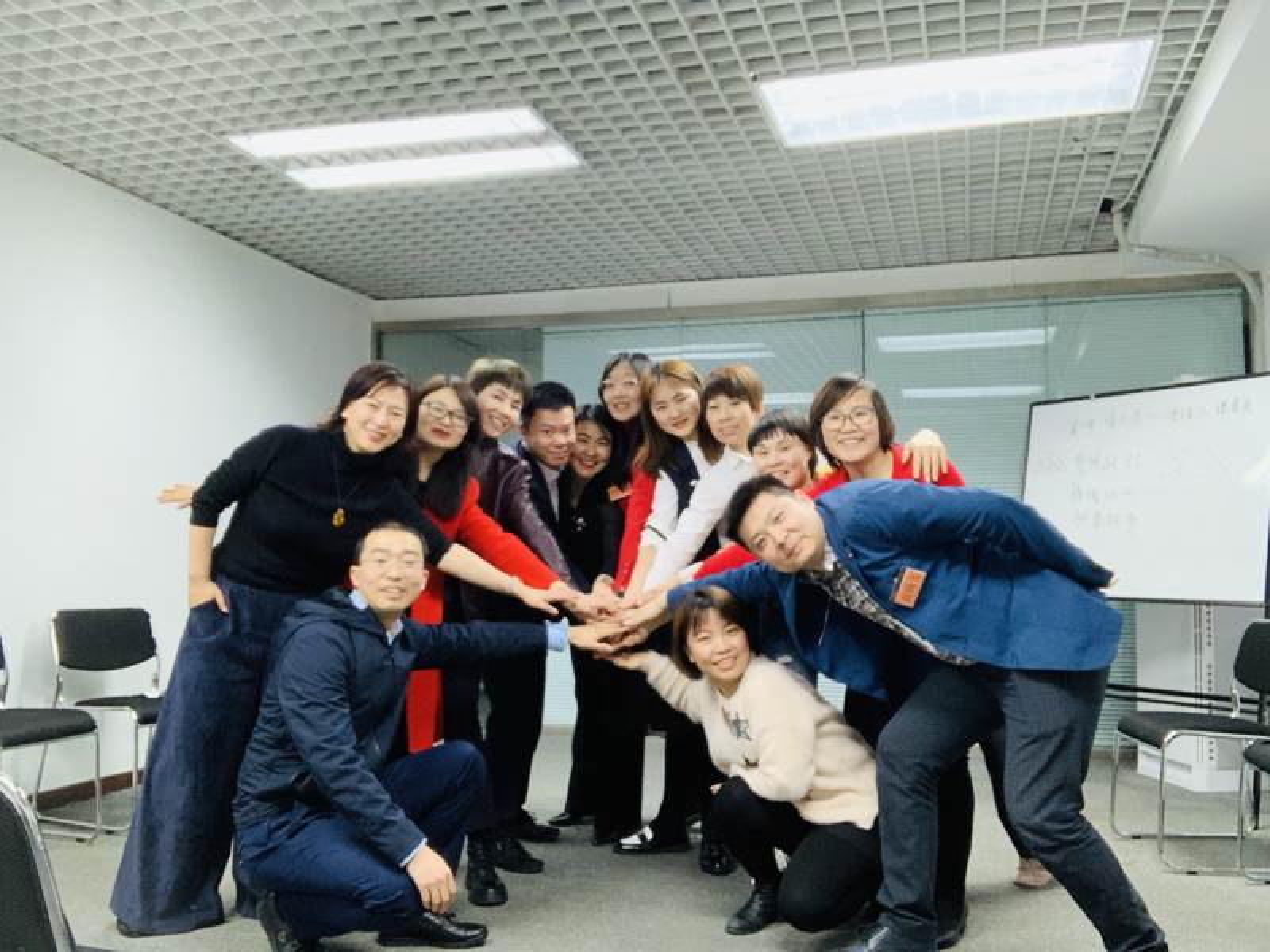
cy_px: 476
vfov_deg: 44.2
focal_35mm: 32
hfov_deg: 56.8
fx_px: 1174
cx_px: 635
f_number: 2.2
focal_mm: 2.87
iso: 320
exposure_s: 1/47
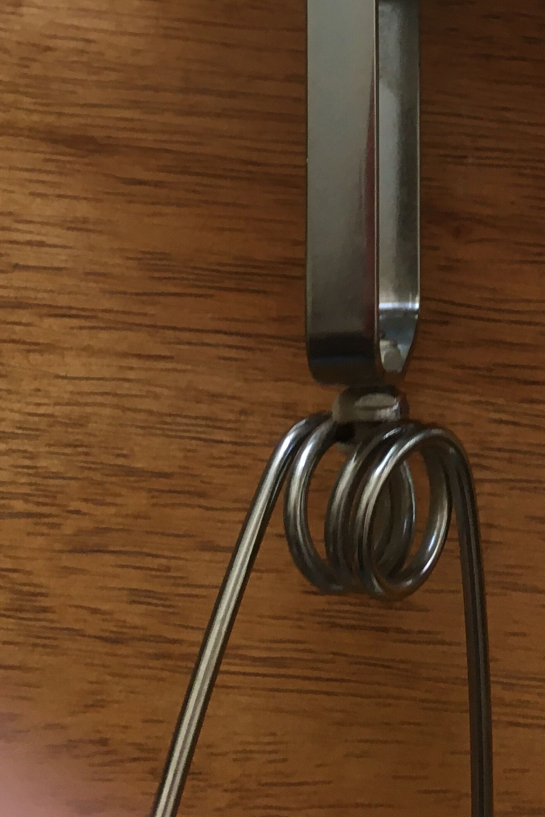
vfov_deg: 30.3
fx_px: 1407
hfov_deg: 21.0
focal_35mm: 62
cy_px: 15
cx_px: 572
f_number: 2.2
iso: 80
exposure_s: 1/33
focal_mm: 4.15
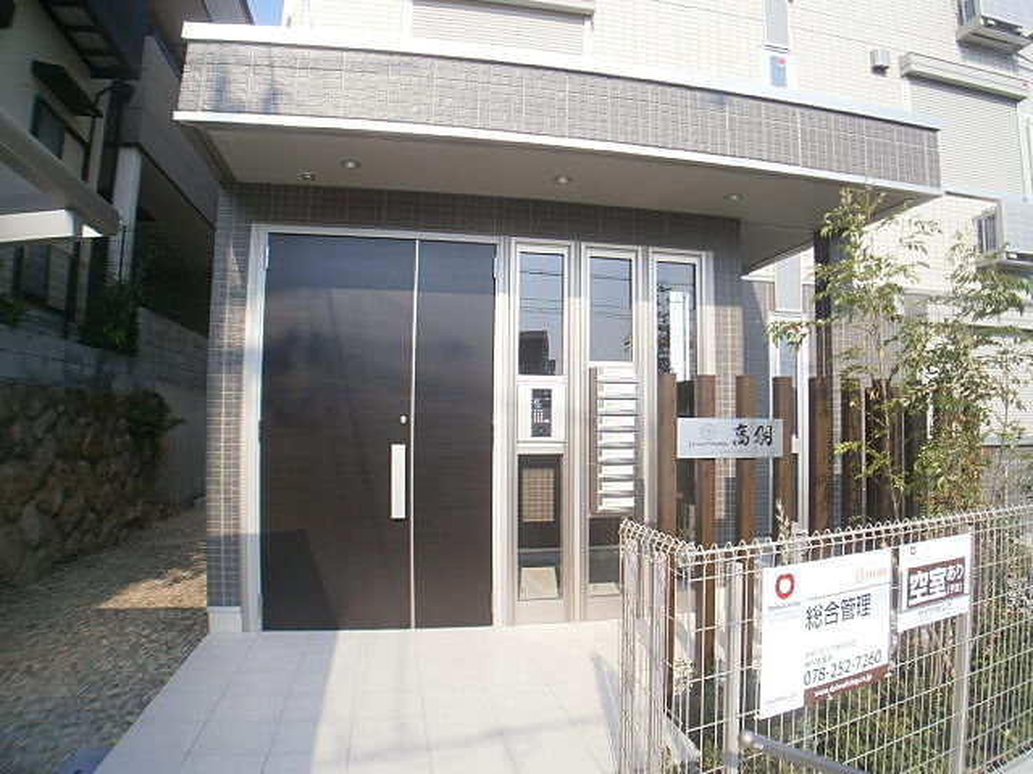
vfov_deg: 39.7
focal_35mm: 36
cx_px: 516
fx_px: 1074
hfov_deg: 51.4
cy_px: 387
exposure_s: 1/640
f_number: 3.1
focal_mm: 6.4
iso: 80
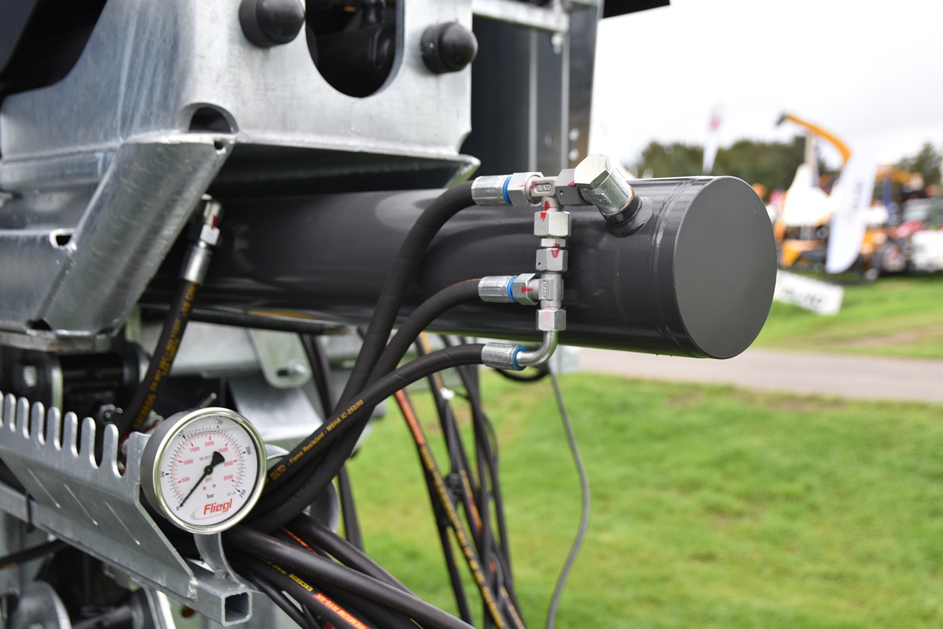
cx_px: 472
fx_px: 1139
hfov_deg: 45.0
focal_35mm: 44
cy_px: 314
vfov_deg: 30.8
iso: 200
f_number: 3.5
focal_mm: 29
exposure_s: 1/640
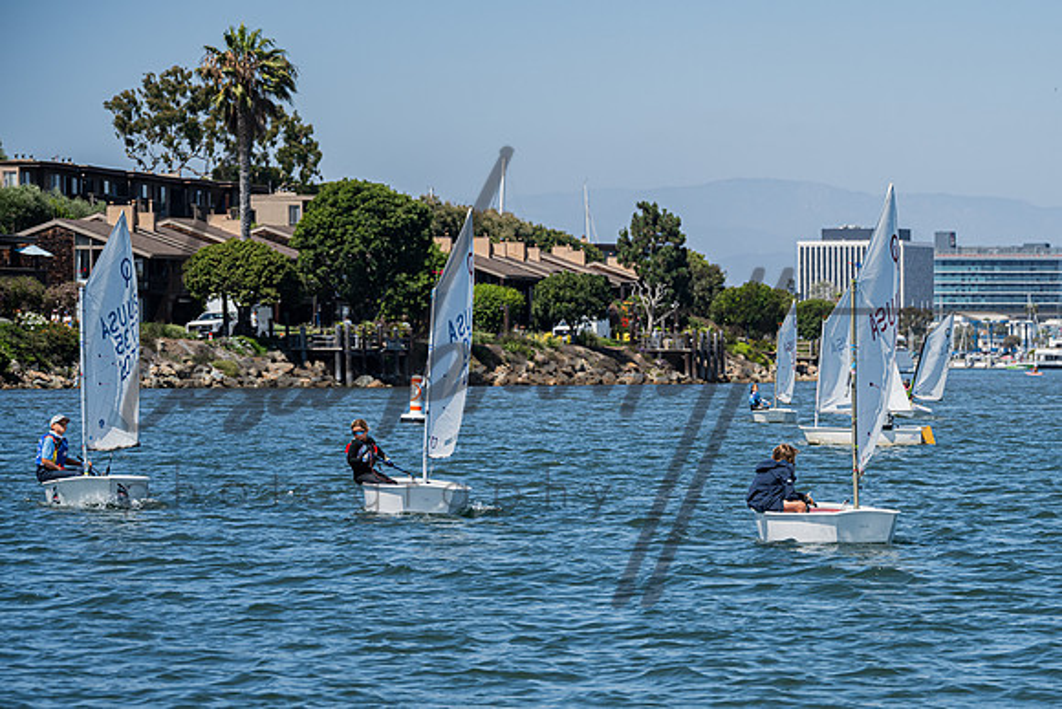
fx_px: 4710
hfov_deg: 12.8
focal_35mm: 160
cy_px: 492
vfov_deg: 8.6
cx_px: 737
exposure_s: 1/1000
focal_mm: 115
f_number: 6.7
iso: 250
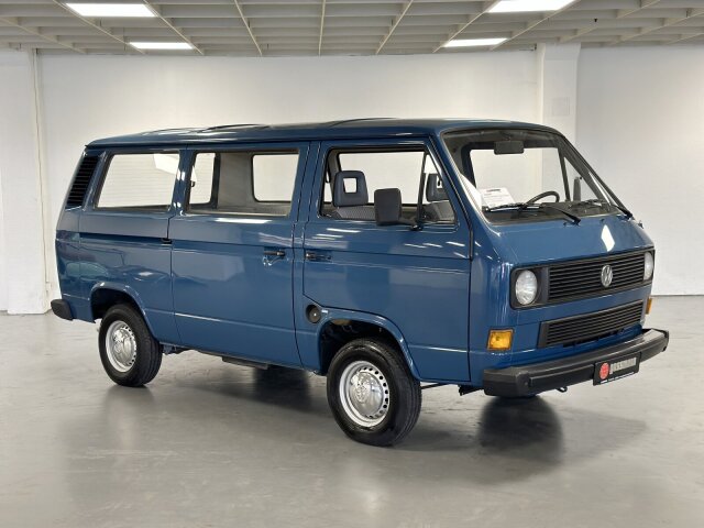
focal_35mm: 48
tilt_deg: -5.7
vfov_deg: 30.3
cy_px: 264
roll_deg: +0.8
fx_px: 976
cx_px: 352
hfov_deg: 39.7
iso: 160
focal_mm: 6.86
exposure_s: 1/60
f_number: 1.78
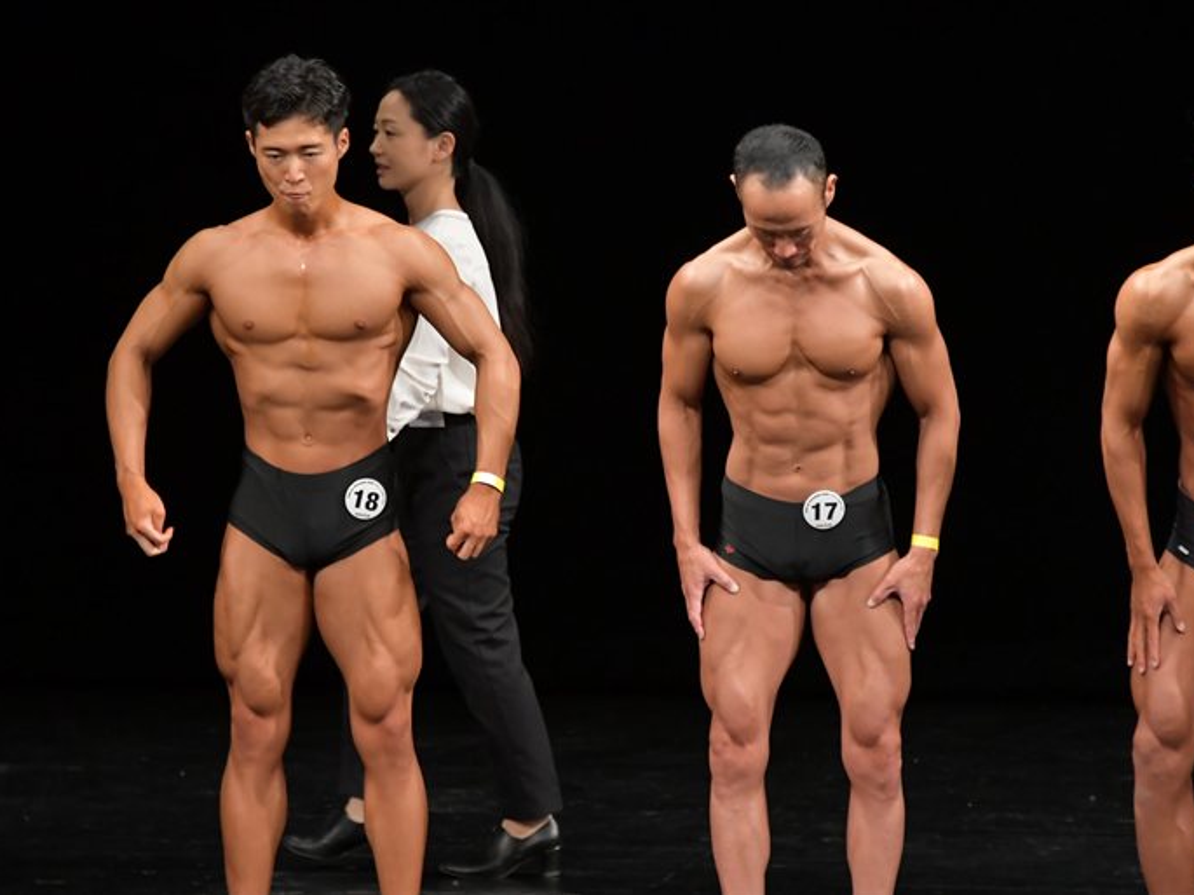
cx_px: 639
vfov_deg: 3.6
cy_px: 448
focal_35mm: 408
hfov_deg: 4.9
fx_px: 14066
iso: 3200
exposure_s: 1/400
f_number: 5.6
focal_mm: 250
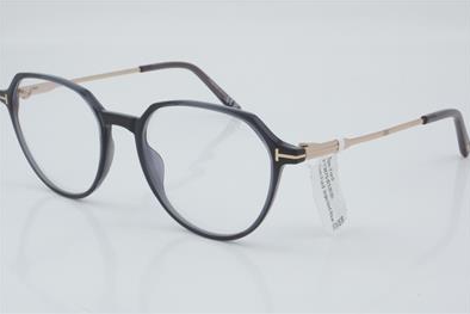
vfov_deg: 18.0
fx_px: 993
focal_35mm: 76
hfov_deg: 26.6
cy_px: 156
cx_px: 236
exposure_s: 1/3
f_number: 32
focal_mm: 50
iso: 100
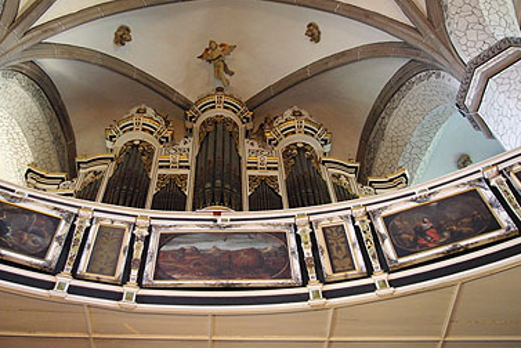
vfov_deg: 36.0
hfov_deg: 51.8
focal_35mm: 37
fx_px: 536
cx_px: 238
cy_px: 161
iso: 1600
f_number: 4
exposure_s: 1/20
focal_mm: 21
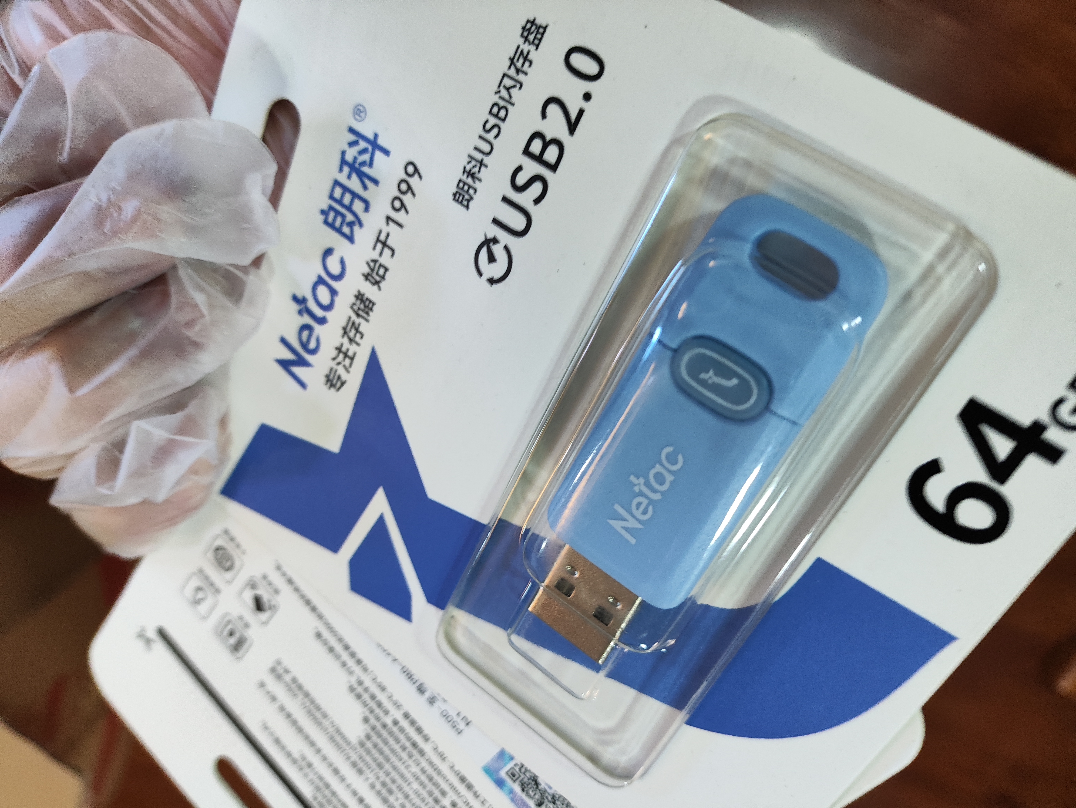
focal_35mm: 24
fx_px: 746
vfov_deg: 56.9
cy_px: 404
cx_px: 538
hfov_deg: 71.6
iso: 310
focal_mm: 4.68
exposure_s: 1/50
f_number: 1.8
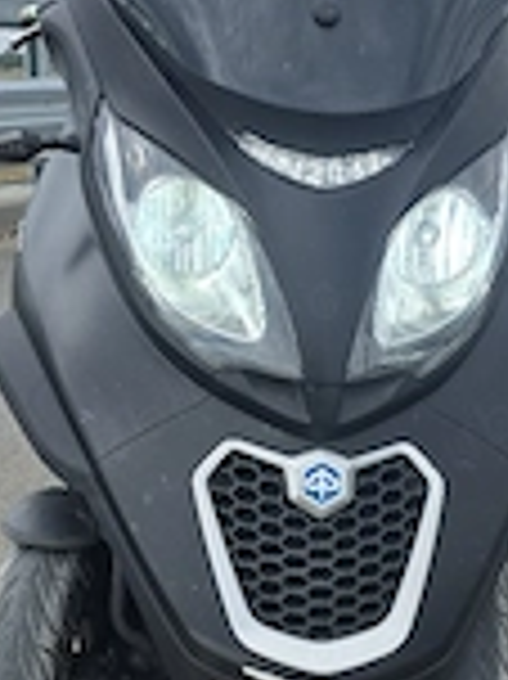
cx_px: 288
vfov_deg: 31.5
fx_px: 1195
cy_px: 441
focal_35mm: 61
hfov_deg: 24.0
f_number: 1.7
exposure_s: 1/5000
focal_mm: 6.3
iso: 80
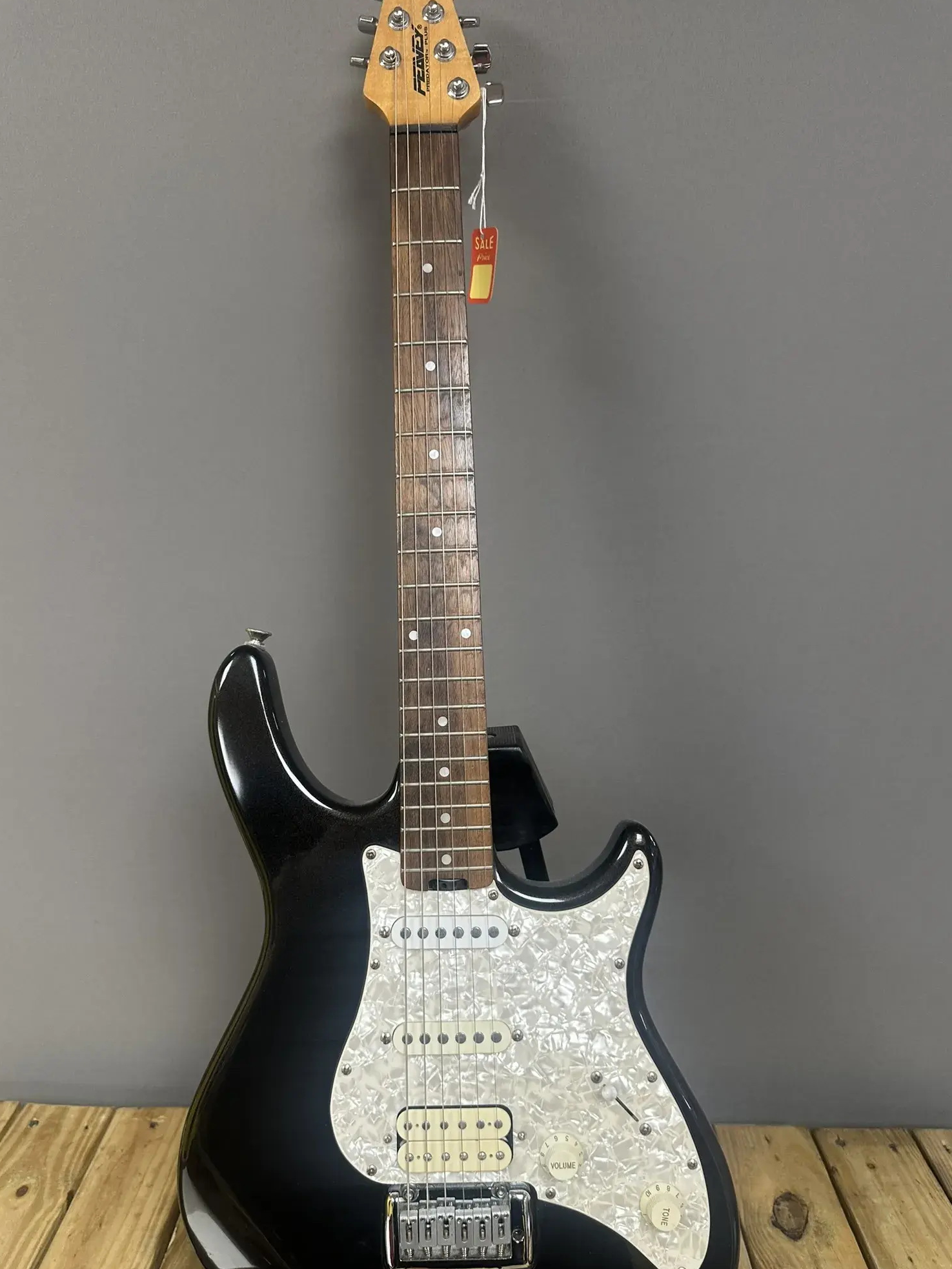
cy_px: 654
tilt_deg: -12.8
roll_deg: -1.3
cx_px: 467
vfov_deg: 69.4
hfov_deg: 54.9
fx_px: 917
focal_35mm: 25
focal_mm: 6.86
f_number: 1.78
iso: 125
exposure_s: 1/60
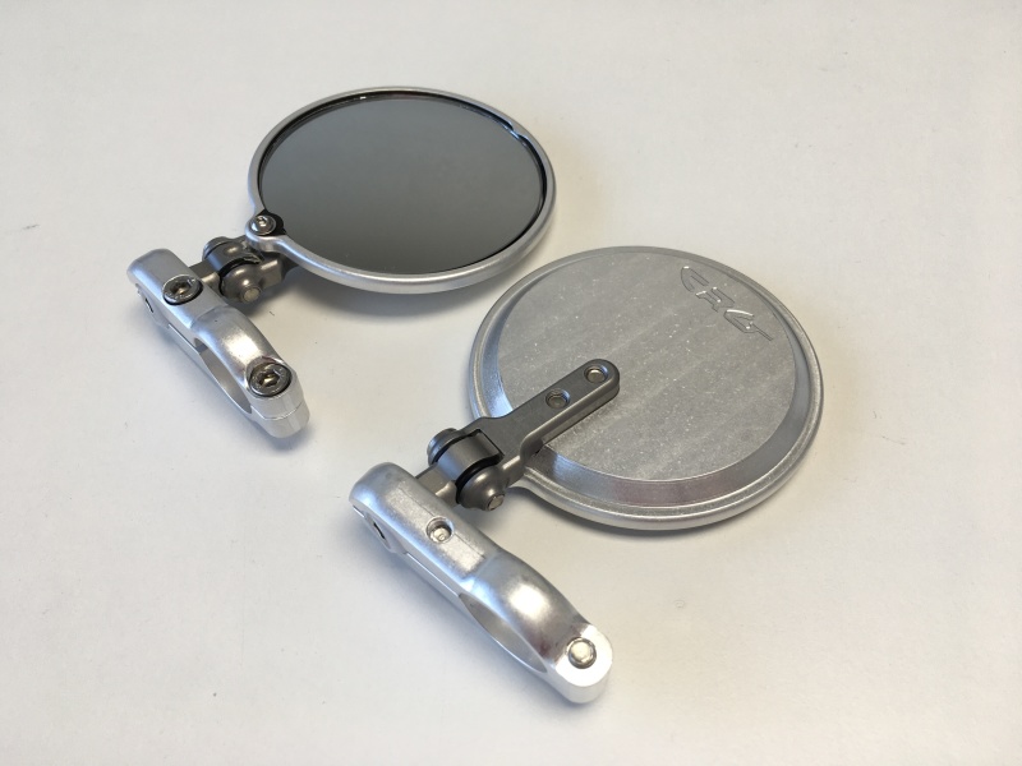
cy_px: 383
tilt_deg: -52.9
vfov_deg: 48.2
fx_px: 856
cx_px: 511
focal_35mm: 29
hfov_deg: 61.7
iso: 25
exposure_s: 1/60
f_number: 2.2
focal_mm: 4.15
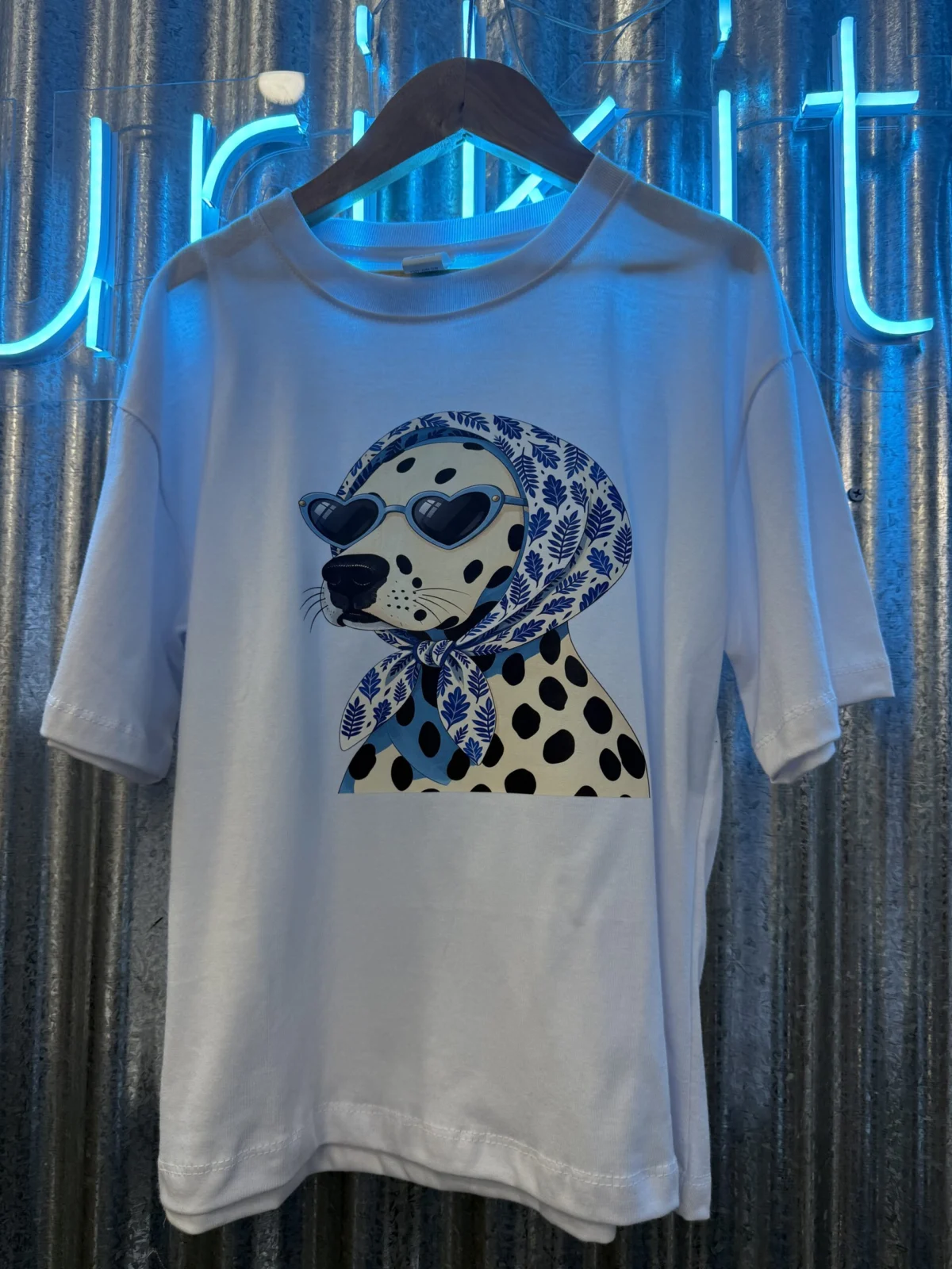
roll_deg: -1.5
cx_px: 476
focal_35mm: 24
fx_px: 880
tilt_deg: +4.2
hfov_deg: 56.8
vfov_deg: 71.6
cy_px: 634
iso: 125
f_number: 1.78
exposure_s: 1/100
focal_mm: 6.76
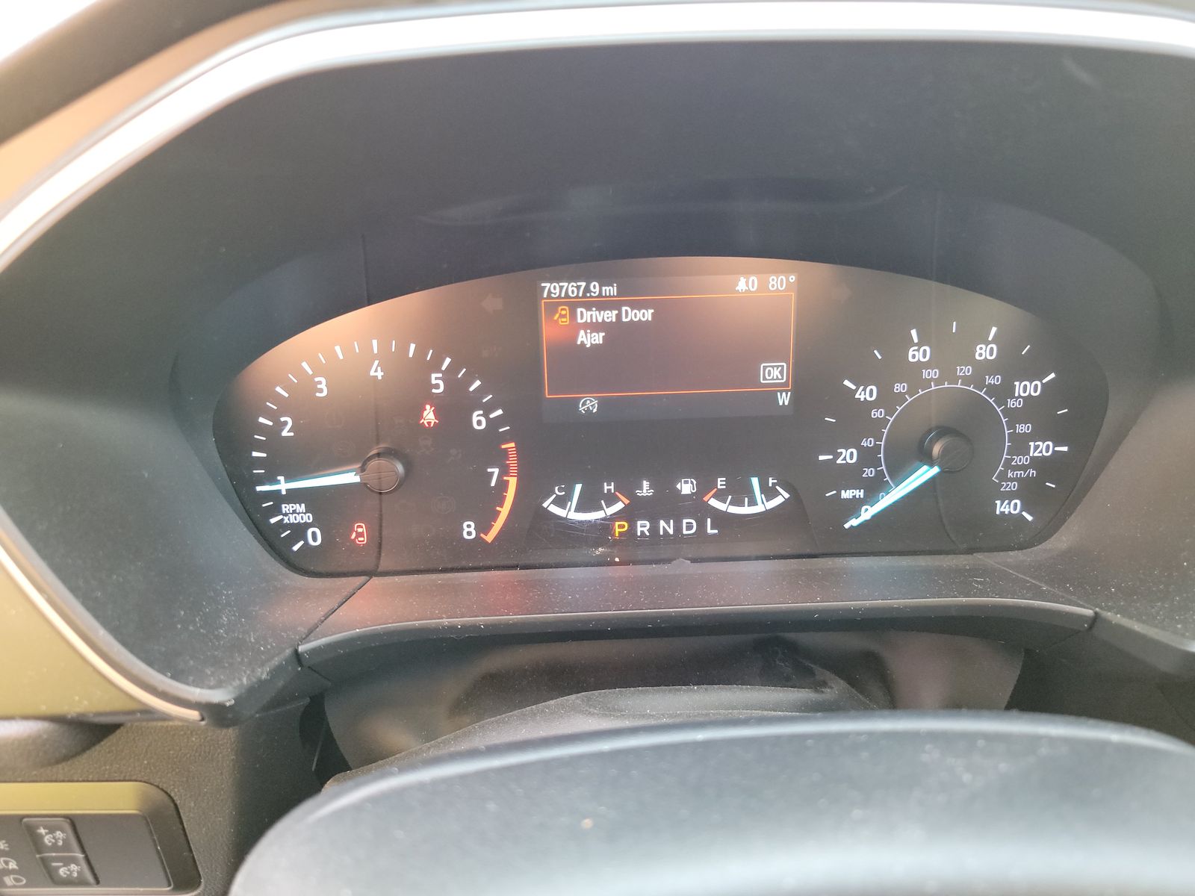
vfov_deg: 56.8
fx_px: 829
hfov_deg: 71.6
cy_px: 448
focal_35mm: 24
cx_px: 598
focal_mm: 6.7
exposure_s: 1/60
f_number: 1.8
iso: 843
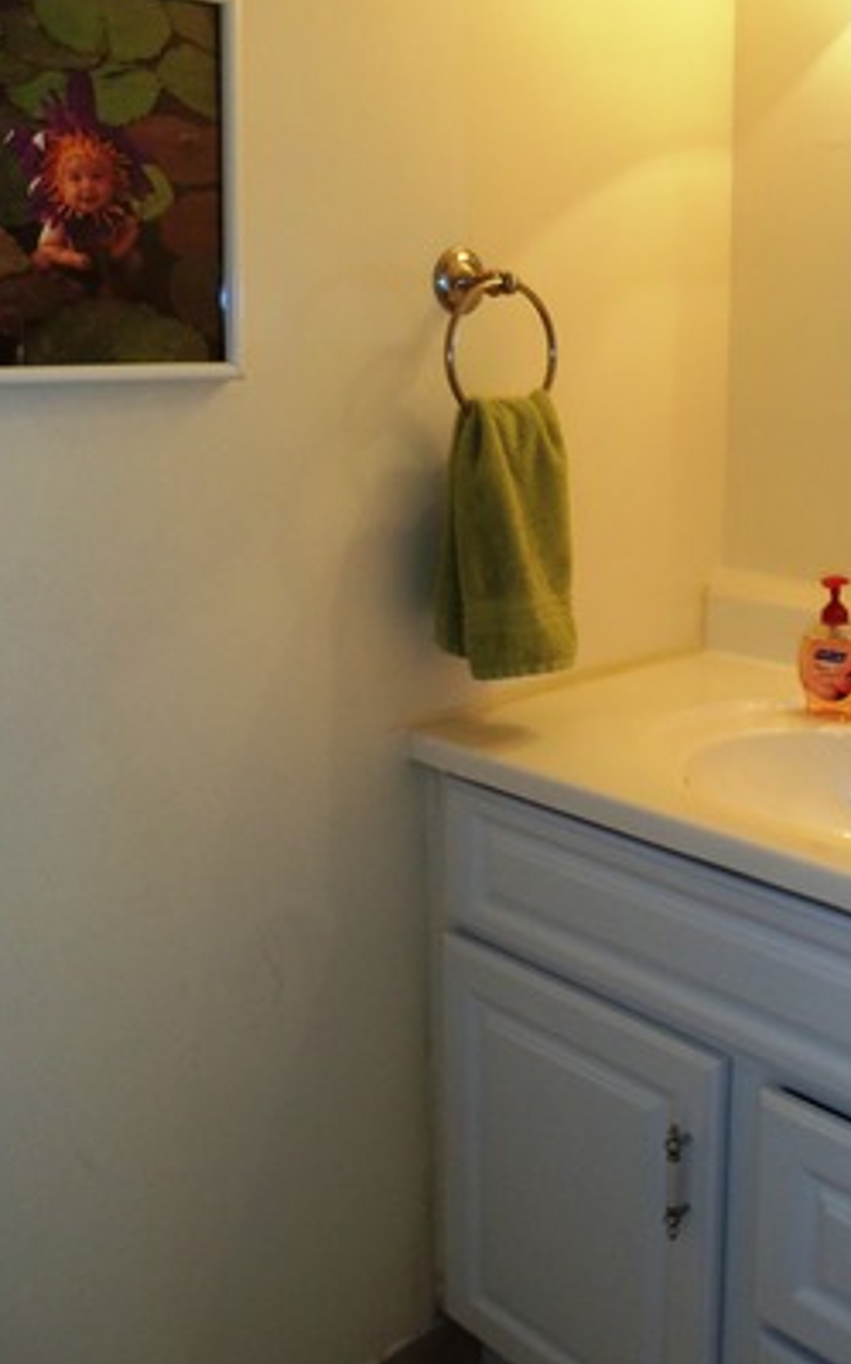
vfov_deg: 52.5
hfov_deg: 34.1
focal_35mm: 37
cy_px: 564
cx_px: 571
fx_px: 1374
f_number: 3.4
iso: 100
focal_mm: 5.2
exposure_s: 1/30
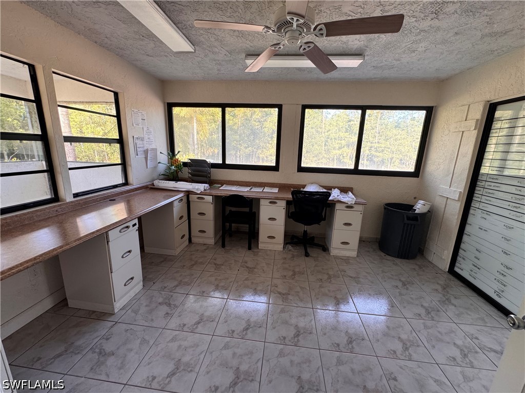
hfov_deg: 102.1
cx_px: 262
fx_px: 212
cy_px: 196
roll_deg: -1.9
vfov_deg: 85.7
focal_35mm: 14
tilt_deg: -13.7
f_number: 2.2
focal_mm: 2.22
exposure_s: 1/99
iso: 200
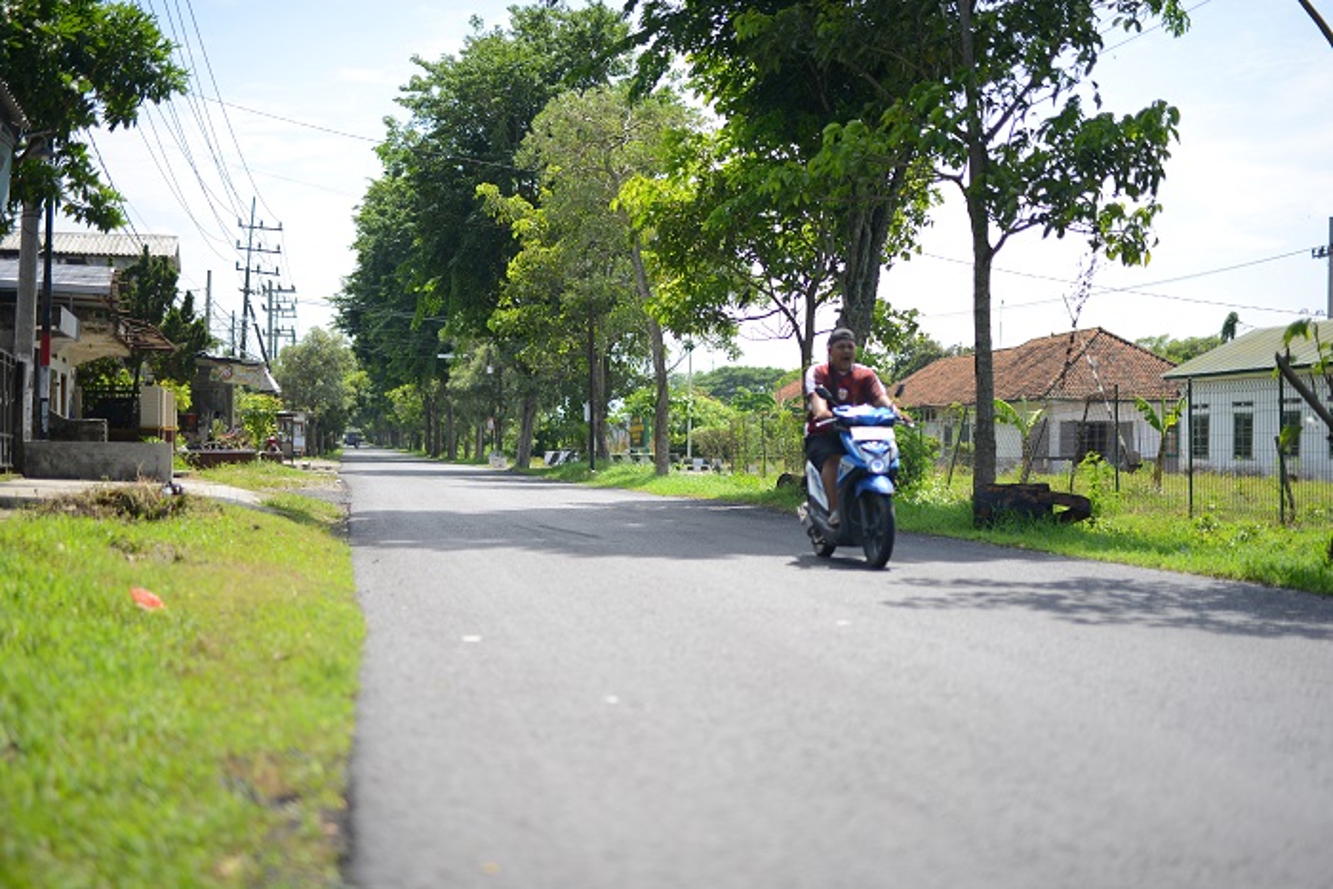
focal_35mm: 50
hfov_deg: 39.6
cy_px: 444
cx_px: 666
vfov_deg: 27.0
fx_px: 1852
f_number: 1.4
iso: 100
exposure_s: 1/3200
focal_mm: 50
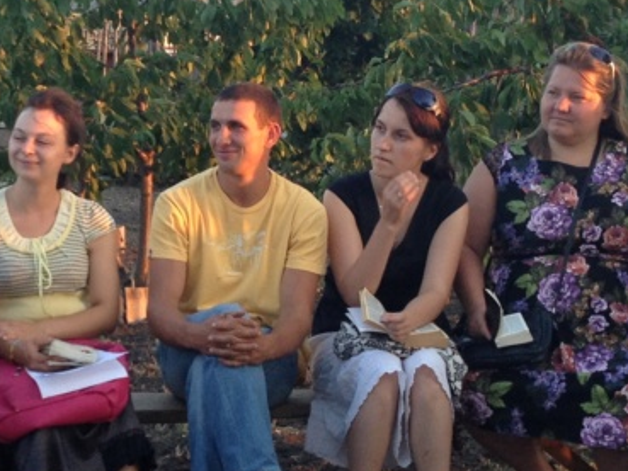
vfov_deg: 13.3
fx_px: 2014
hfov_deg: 17.6
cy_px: 313
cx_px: 124
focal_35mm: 111
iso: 100
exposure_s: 1/120
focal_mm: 4.28
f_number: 2.4
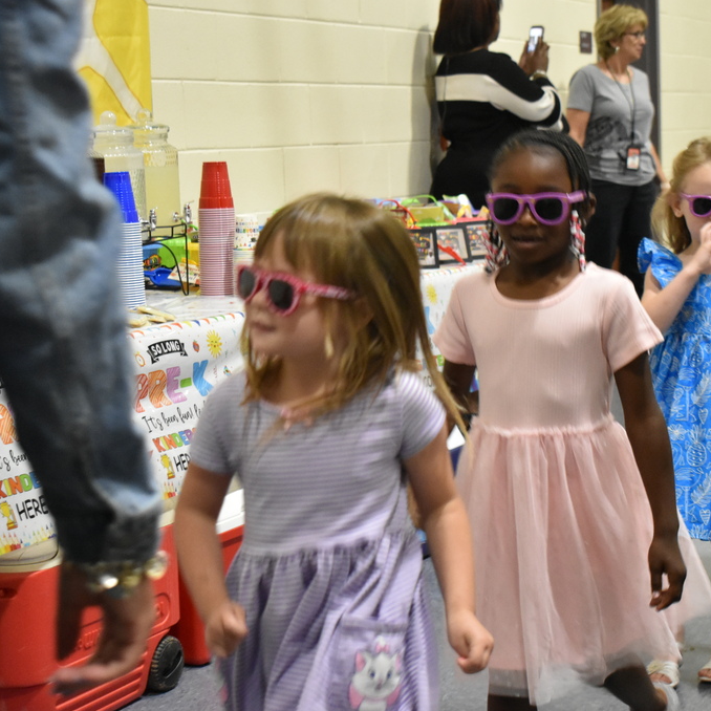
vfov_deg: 22.5
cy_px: 357
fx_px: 1789
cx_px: 351
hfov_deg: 22.5
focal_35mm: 77
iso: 3600
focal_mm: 40
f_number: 4.8
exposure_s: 1/60
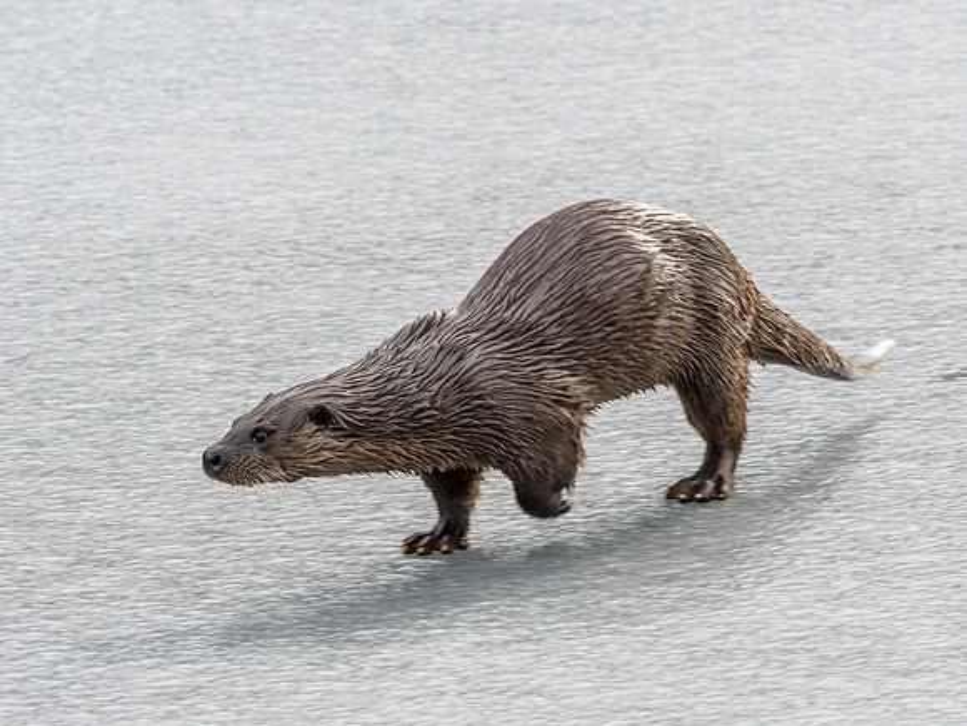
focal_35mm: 743
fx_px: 20770
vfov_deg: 2.0
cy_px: 426
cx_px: 598
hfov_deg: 2.7
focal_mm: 300
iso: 200
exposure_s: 1/250
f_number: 9
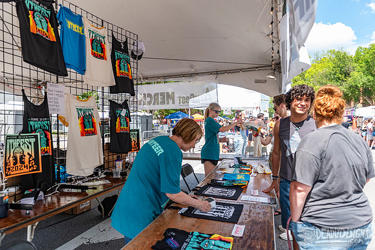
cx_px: 188
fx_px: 250
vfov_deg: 53.2
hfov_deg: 73.7
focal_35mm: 24
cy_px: 125
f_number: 4
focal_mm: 24
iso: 400
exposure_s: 1/800
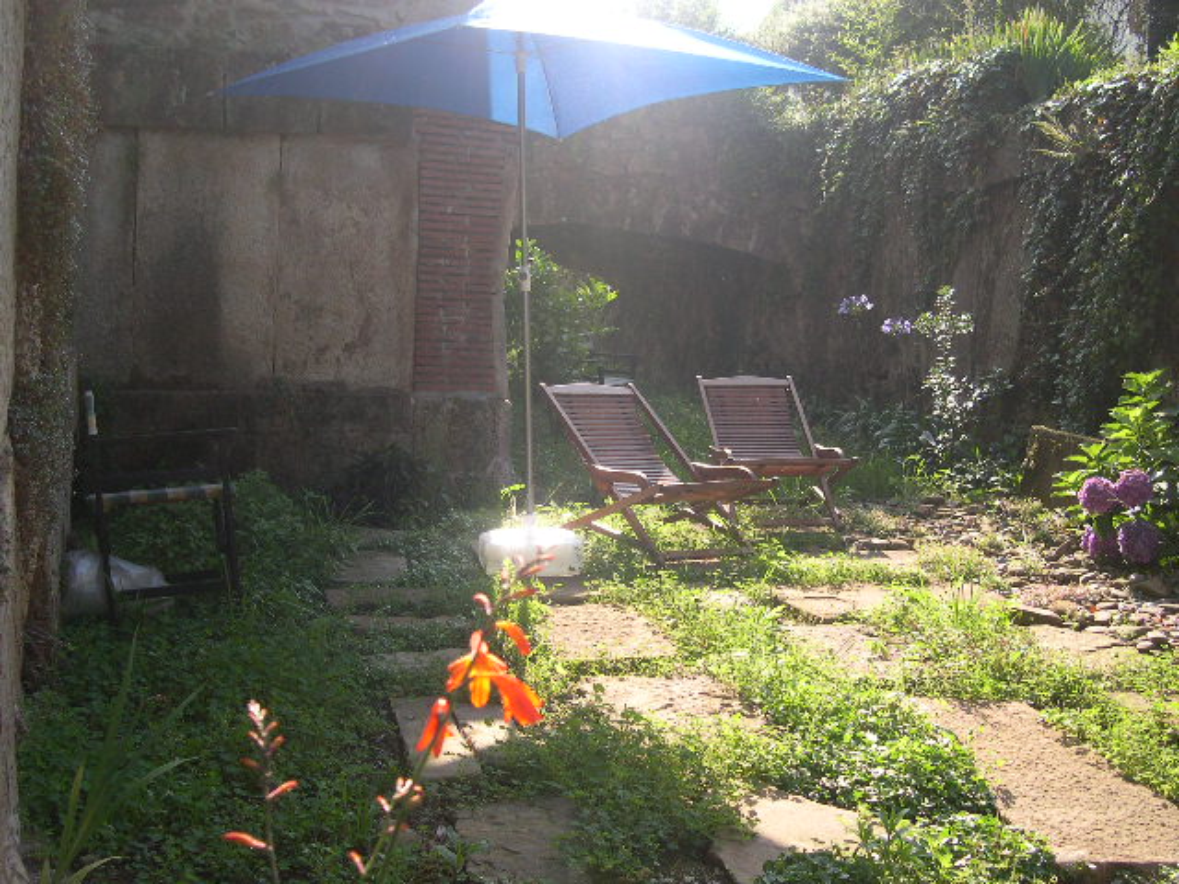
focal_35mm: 38
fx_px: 1294
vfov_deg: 37.7
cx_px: 590
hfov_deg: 49.0
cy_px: 442
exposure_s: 1/305
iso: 100
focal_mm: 8
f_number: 2.8
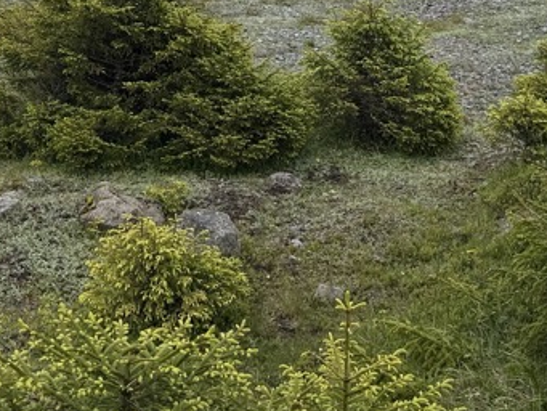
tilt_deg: -0.2
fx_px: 1138
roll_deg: -2.1
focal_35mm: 72
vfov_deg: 19.1
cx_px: 186
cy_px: -104
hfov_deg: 26.9
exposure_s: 1/3425
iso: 80
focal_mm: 6.76
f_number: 1.78
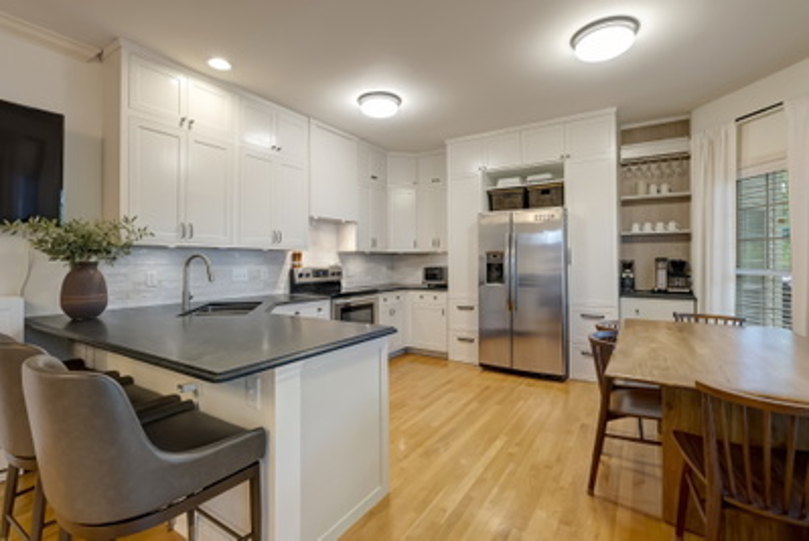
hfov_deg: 96.7
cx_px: 404
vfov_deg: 73.9
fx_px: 360
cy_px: 270
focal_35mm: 16
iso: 3200
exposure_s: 1/60
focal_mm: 16
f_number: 8
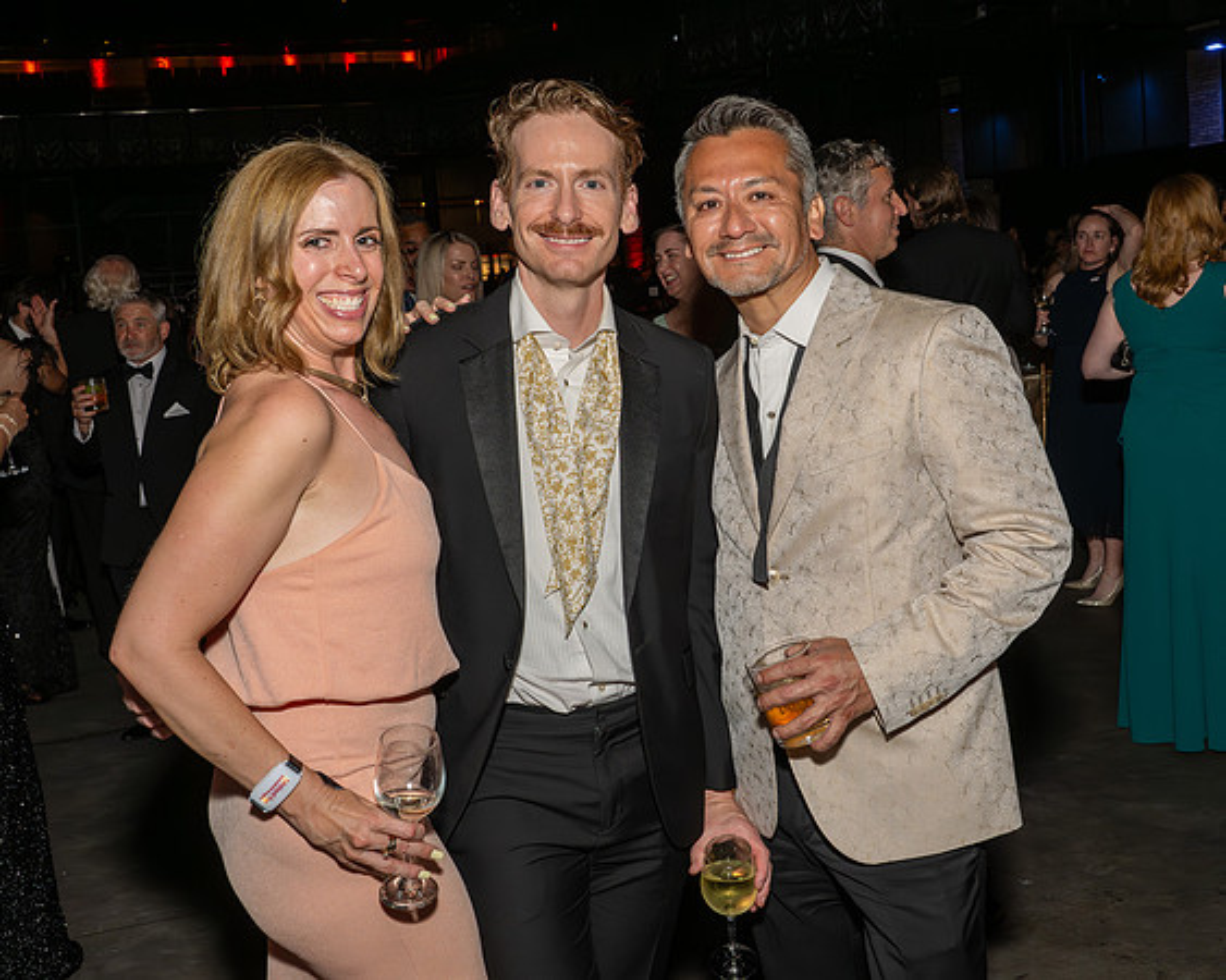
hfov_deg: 44.8
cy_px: 405
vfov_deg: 36.4
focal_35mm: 41
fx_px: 1486
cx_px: 674
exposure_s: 1/250
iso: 800
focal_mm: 30.5
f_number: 9
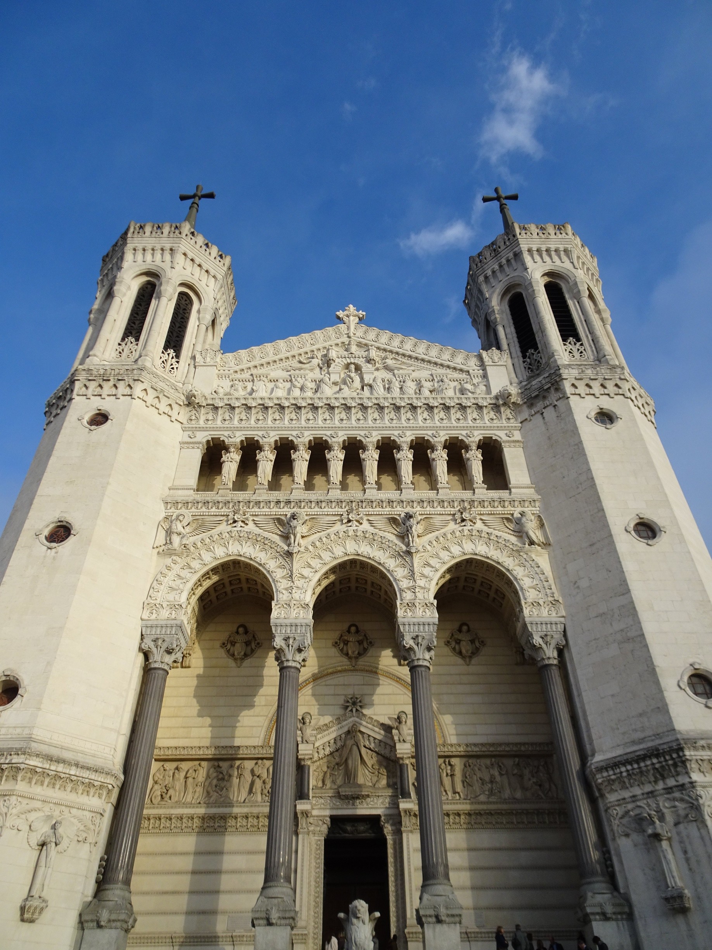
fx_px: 658
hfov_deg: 56.8
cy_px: 475
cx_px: 356
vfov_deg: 71.6
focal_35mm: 24
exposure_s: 1/800
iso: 80
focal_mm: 4.1
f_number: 3.5
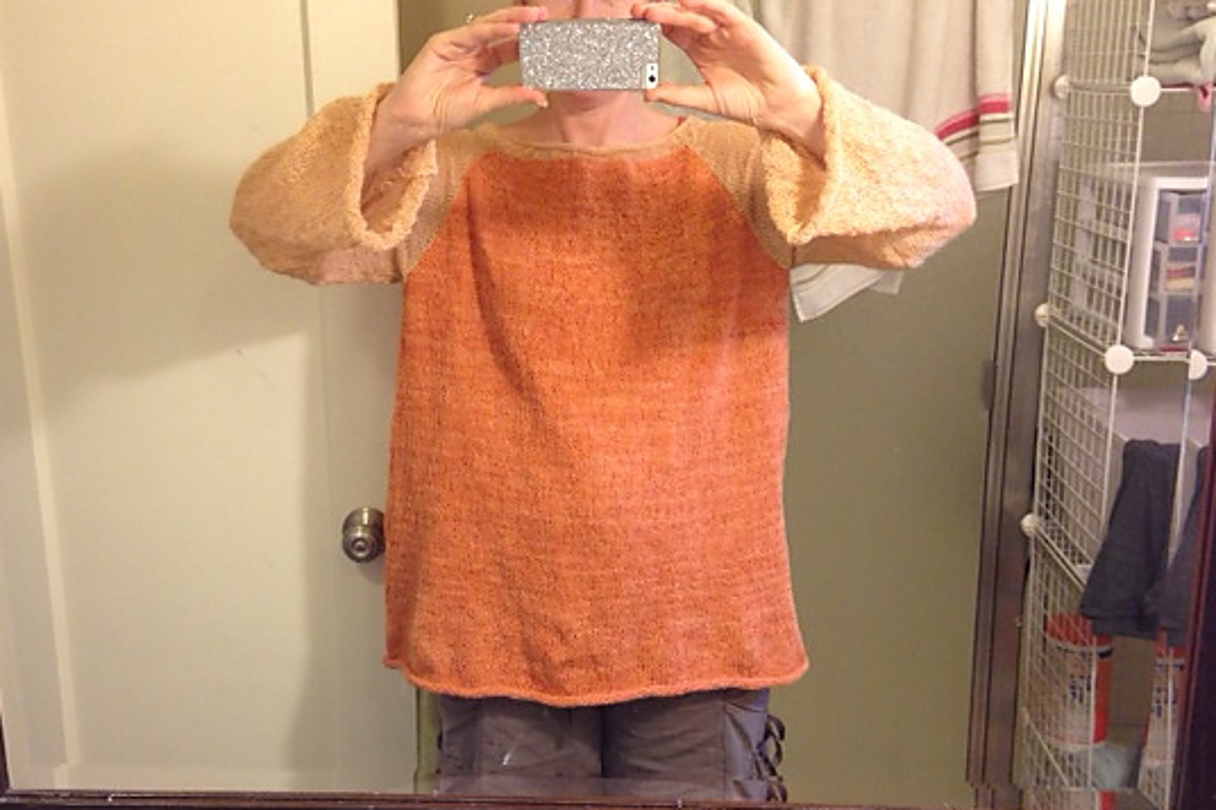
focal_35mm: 41
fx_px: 1384
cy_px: 458
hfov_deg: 47.3
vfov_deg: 32.6
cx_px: 544
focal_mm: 4.13
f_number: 2.4
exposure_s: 1/20
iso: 125
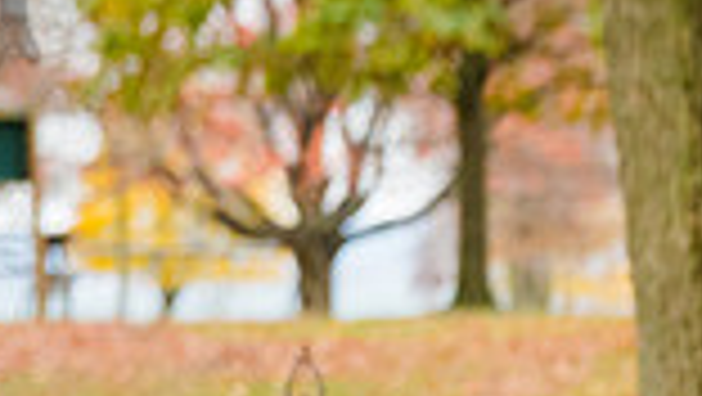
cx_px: 878
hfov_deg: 5.9
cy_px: 639
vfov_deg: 3.3
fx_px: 6762
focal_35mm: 363
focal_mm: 93
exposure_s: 1/400
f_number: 4
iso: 4000
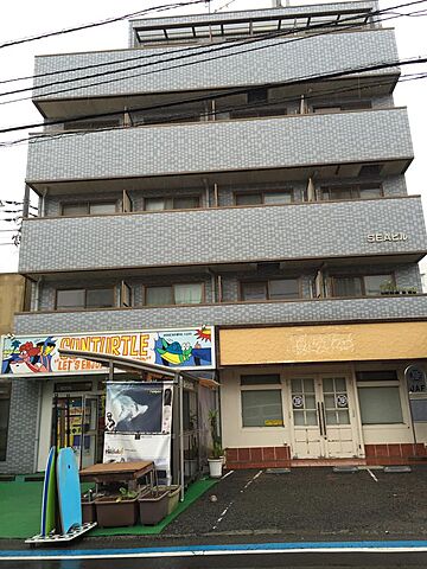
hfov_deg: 48.2
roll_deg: +1.5
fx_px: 477
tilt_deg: +16.9
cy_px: 284
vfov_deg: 61.7
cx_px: 214
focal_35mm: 29
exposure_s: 1/120
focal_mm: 4.15
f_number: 2.2
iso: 40
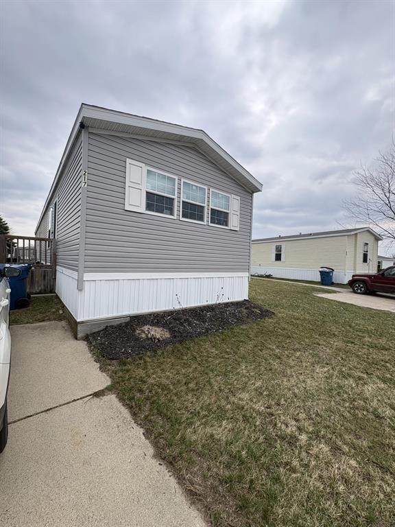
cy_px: 264
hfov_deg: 85.7
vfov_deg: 102.1
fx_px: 213
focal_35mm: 14
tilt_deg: +0.1
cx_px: 198
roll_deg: -1.8
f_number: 2.2
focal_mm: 2.22
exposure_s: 1/763
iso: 50
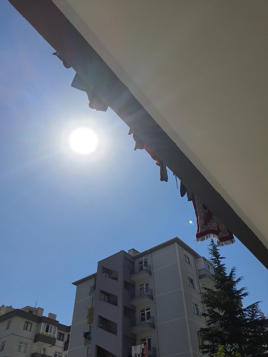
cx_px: 134
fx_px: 268
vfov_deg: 67.3
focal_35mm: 26
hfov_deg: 53.1
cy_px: 178
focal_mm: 4.32
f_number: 1.7
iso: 50
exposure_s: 1/14048
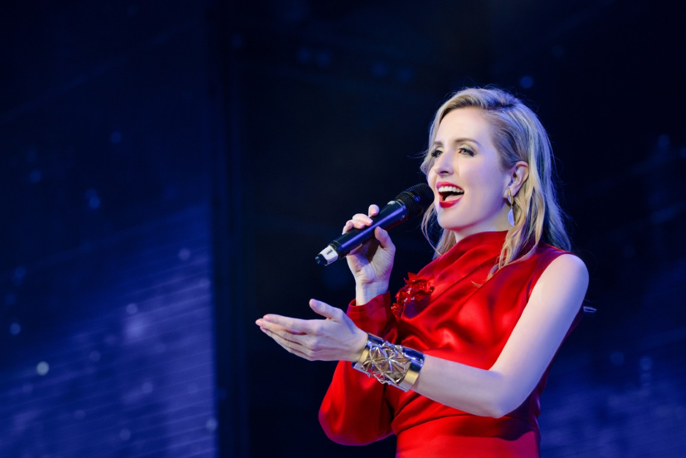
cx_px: 343
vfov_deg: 7.5
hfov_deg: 11.2
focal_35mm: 183
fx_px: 3488
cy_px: 229
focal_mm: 122
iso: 800
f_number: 4
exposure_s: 1/160
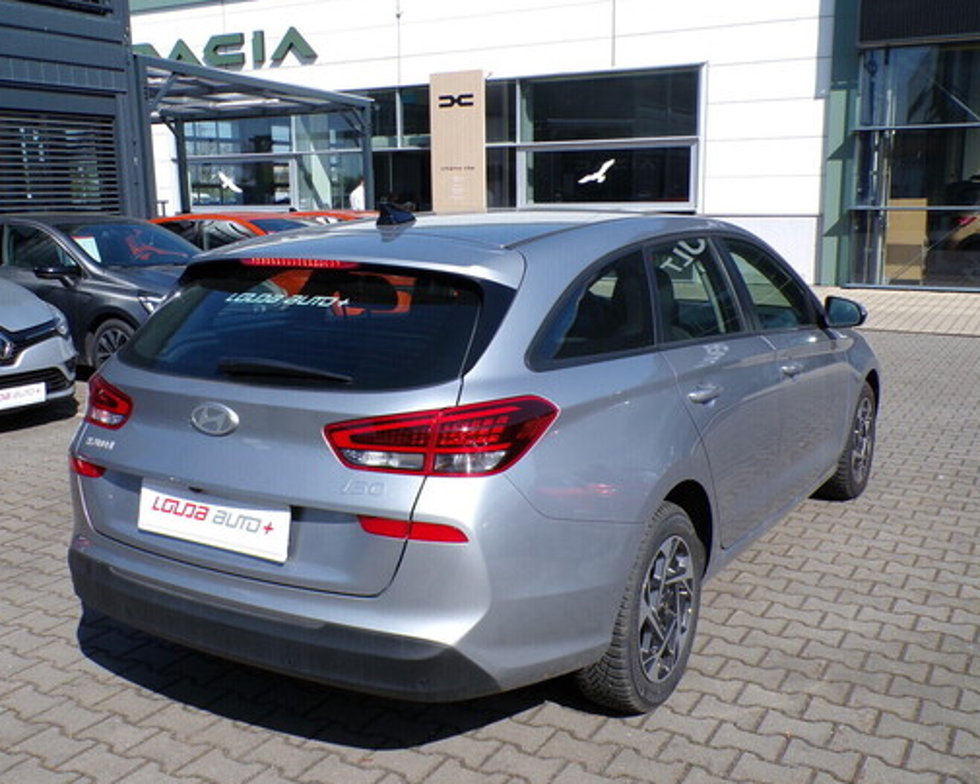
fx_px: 986
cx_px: 475
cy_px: 397
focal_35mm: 34
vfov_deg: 43.4
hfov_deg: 52.8
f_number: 4.8
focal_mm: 5.8
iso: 100
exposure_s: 1/500
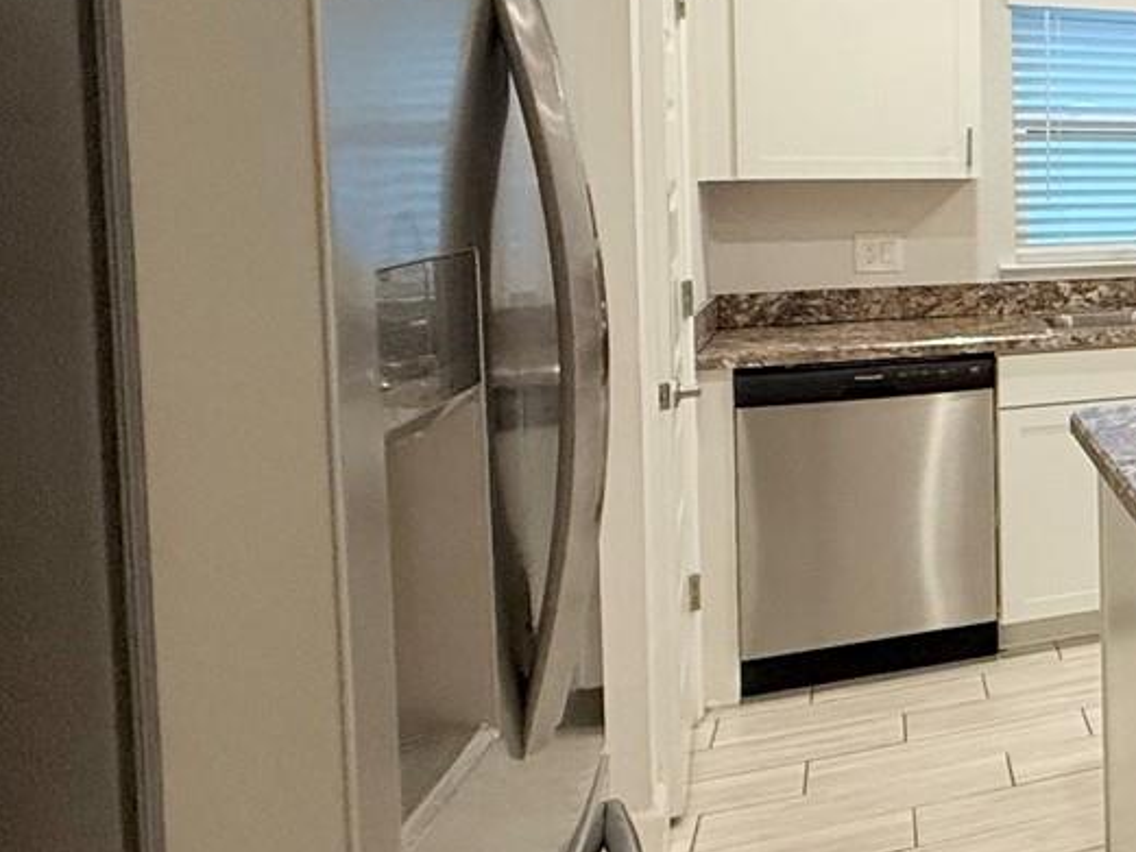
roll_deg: +1.1
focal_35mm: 43
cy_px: 194
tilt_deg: -1.3
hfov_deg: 28.0
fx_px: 1411
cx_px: 1727
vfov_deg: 32.8
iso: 320
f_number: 2.2
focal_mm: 2.22
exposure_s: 1/120
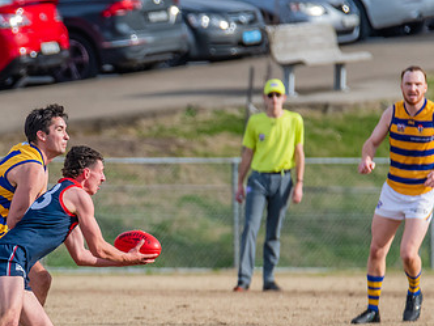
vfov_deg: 1.2
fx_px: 15396
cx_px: 16
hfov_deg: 1.6
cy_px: 230
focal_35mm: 1228
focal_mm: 500
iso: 800
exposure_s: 1/1600
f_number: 7.1
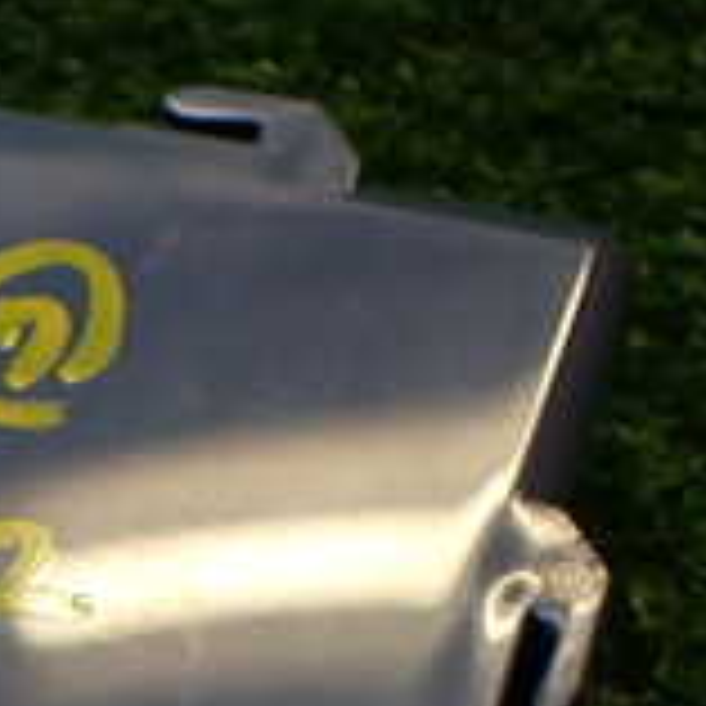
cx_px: -198
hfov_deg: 15.4
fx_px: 2492
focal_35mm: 108
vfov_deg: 15.5
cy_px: 854
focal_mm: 5.79
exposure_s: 1/60
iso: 125
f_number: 2.4
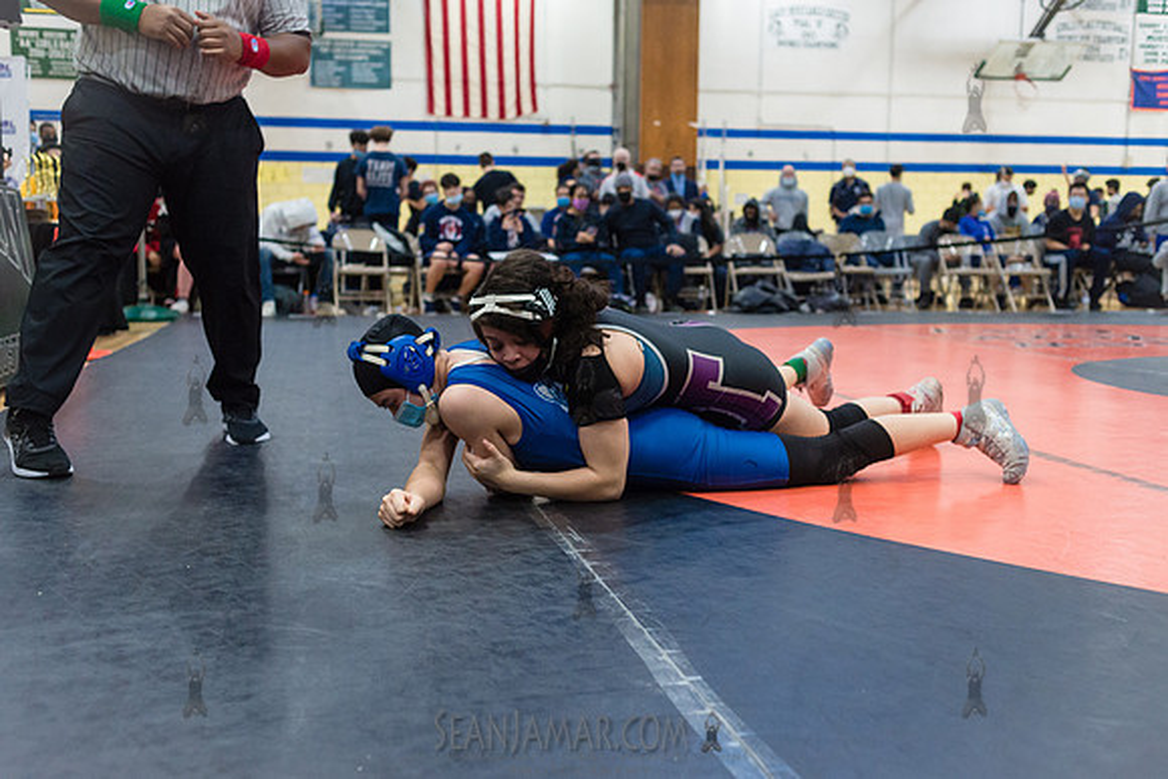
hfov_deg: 51.9
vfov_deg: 35.9
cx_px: 584
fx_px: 1201
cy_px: 390
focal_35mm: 37
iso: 4000
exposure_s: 1/400
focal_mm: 35
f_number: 3.5
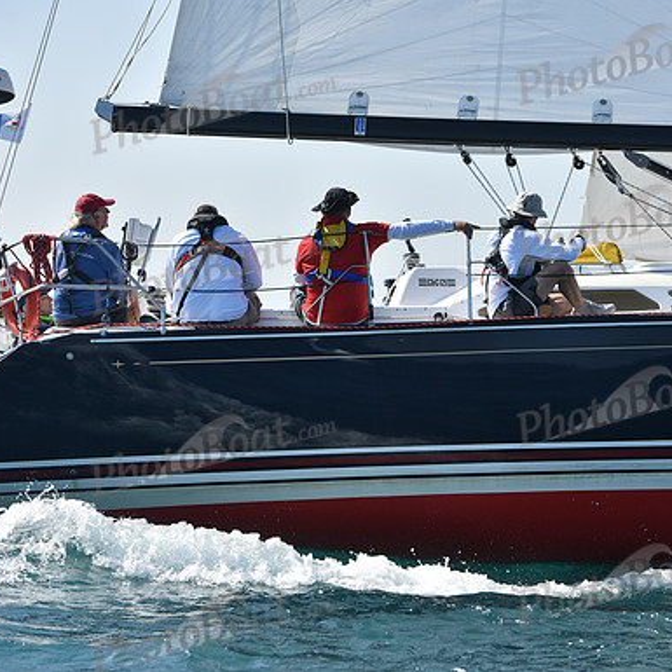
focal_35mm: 141
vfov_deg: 12.4
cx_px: 428
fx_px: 3097
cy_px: 336
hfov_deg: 12.4
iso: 250
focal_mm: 110
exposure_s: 1/1600
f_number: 5.6
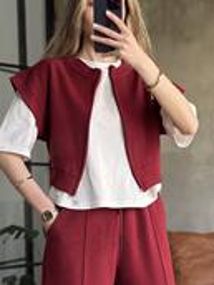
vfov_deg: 16.5
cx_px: 106
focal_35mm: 119
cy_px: 220
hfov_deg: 12.5
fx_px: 981
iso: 250
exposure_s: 1/60
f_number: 1.78
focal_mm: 6.86
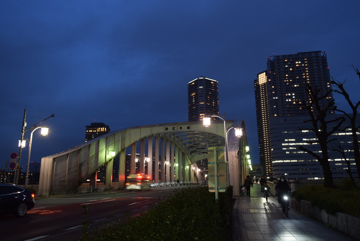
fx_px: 300
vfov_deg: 43.7
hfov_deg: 61.9
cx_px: 180
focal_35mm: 30
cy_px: 120
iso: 800
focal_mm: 20
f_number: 6.3
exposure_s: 1/13
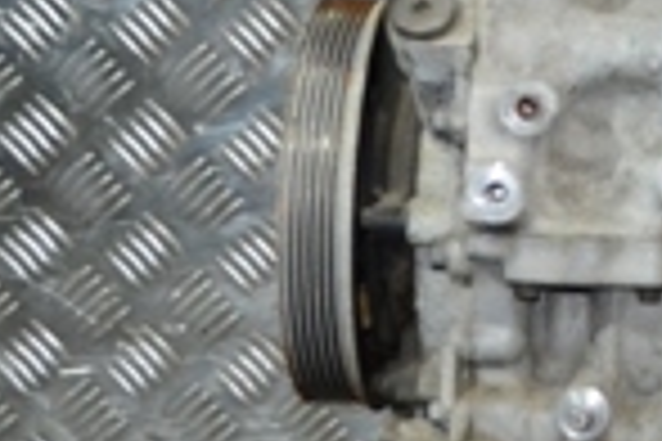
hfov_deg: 11.7
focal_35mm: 170
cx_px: 874
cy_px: -148
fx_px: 3126
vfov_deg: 8.0
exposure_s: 1/60
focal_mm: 26
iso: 1400
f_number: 5
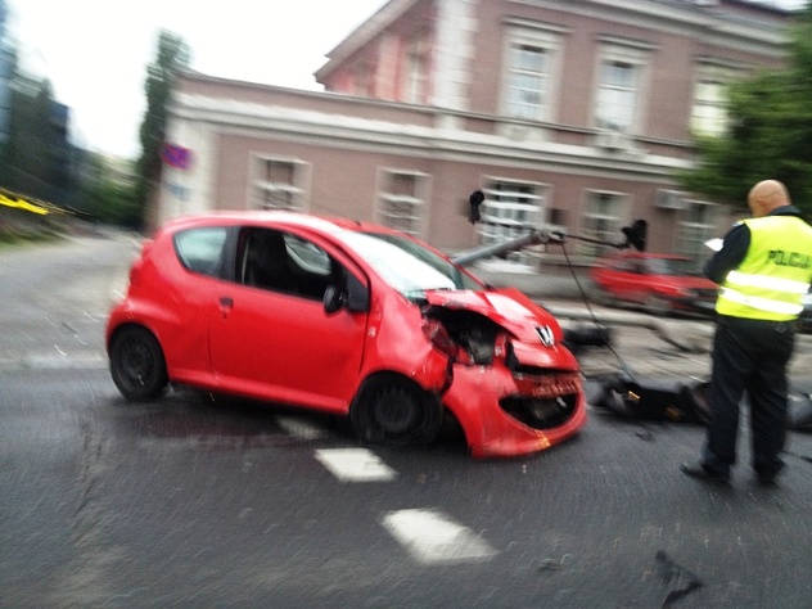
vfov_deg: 40.7
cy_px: 304
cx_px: 406
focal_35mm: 35
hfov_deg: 52.6
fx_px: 821
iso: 160
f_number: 2.4
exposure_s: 1/20
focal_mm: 4.28
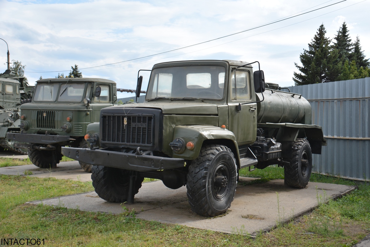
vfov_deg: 34.2
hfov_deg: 49.6
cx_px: 185
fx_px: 401
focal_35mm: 39
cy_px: 124
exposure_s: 1/250
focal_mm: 26
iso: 140
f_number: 8
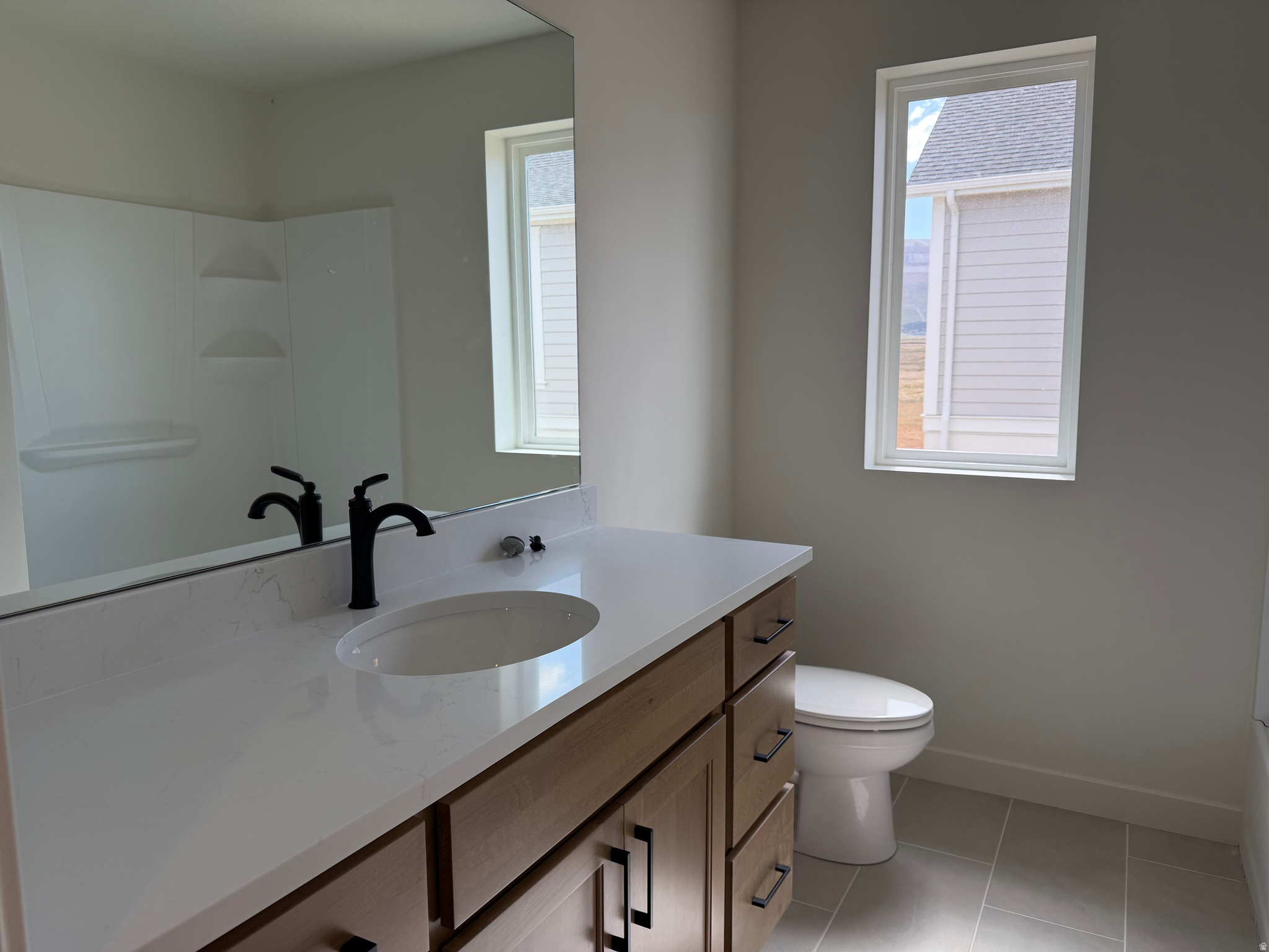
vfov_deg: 56.8
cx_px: 634
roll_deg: +0.4
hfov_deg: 71.6
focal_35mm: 24
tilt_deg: -6.9
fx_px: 880
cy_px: 476
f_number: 1.78
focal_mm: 6.76
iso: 80
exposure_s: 1/464
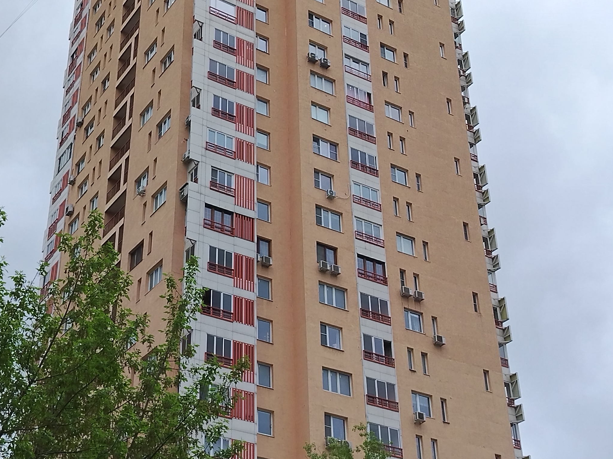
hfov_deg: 33.7
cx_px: 249
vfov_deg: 25.6
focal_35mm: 57
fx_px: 1009
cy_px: 205
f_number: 1.75
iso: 100
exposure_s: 1/1300
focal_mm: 5.25
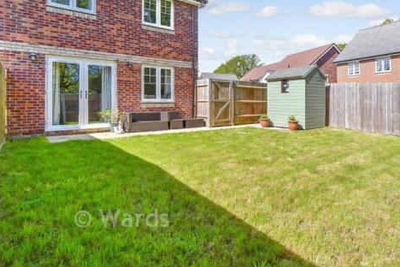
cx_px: 256
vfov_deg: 58.2
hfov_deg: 79.3
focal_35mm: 21
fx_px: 233
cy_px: 90
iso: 160
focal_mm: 10
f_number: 8
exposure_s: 1/320
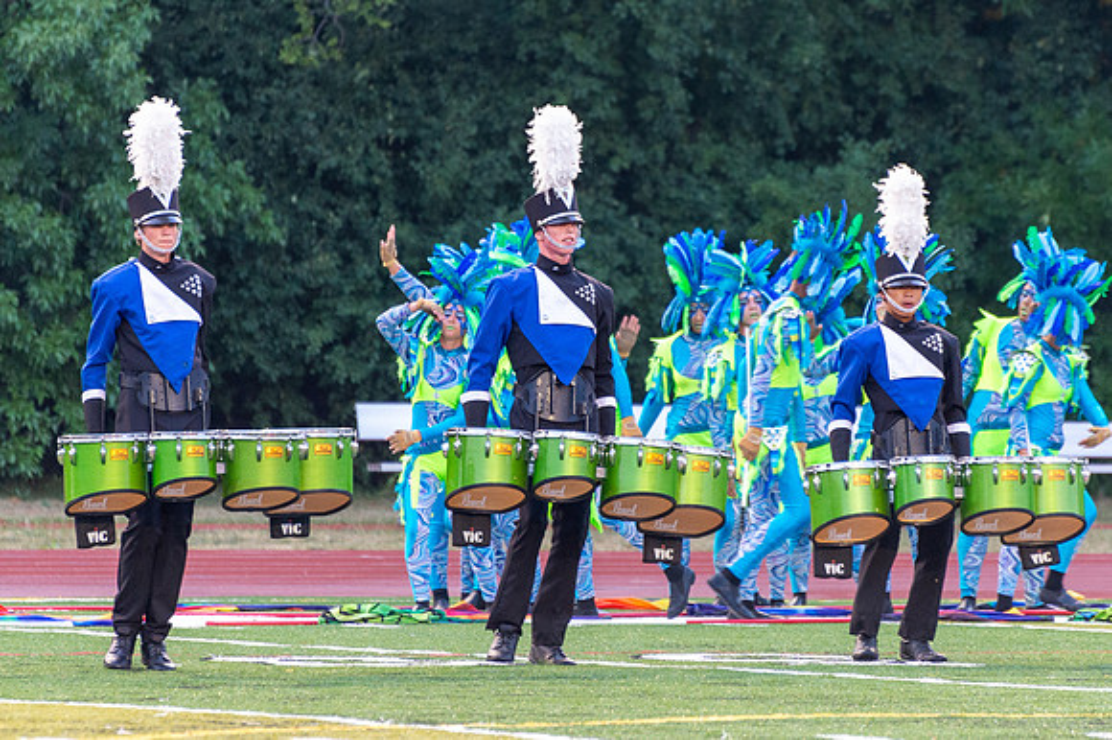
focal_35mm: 419
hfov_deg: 4.9
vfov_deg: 3.3
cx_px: 564
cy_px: 261
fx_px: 12923
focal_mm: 300
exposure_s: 1/200
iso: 2500
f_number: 5.6
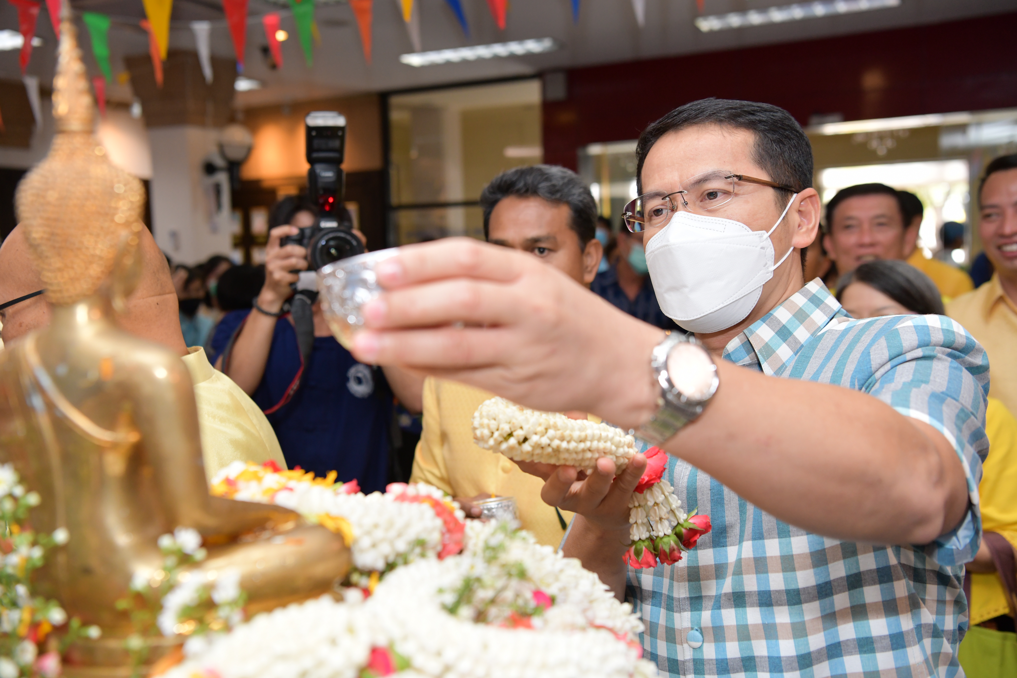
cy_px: 339
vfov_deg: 35.1
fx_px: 1073
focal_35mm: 38
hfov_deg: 50.7
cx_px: 508
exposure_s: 1/200
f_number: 4
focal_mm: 38
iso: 1000
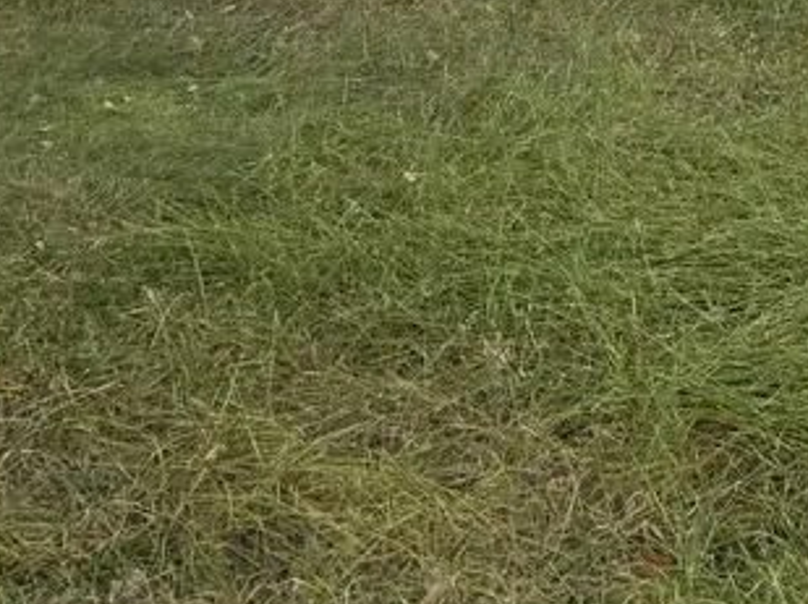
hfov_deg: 16.6
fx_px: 2611
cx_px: 1051
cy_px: -669
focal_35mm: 112
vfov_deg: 11.6
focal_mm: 6.76
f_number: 1.78
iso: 80
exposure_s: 1/535
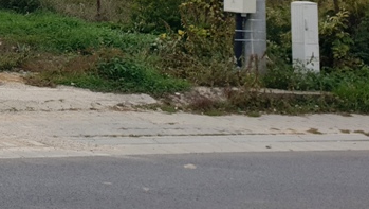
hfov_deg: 22.5
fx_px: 813
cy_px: -95
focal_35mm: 83
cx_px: -126
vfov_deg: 13.8
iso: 50
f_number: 2.4
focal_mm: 4.3
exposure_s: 1/914
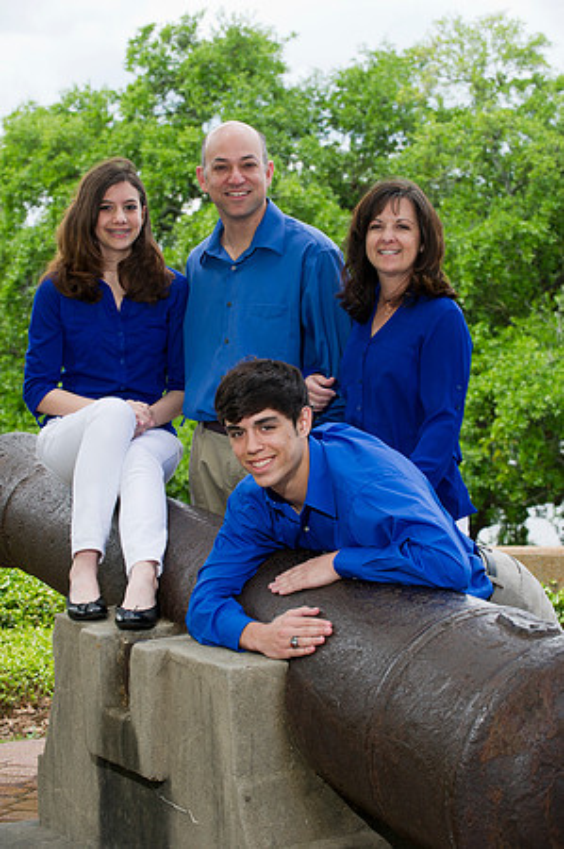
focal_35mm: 90
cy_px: 424
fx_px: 2120
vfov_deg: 22.6
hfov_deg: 15.2
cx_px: 282
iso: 320
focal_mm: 90
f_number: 6.3
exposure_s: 1/160
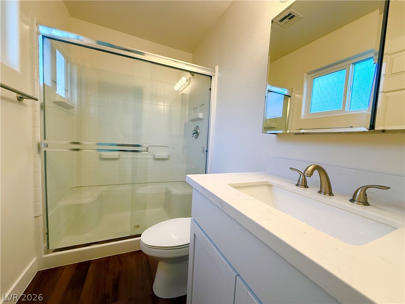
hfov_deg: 102.1
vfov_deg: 85.7
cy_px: 152
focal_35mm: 14
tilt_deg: -3.6
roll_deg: -3.1
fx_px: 164
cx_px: 202
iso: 160
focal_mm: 2.22
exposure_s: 1/120
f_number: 2.2
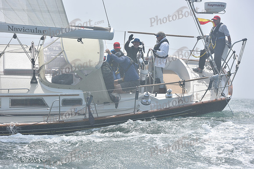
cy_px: 84
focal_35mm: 122
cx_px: 127
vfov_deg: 11.2
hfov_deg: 16.8
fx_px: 861
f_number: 8
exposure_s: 1/1000
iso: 320
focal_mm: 122
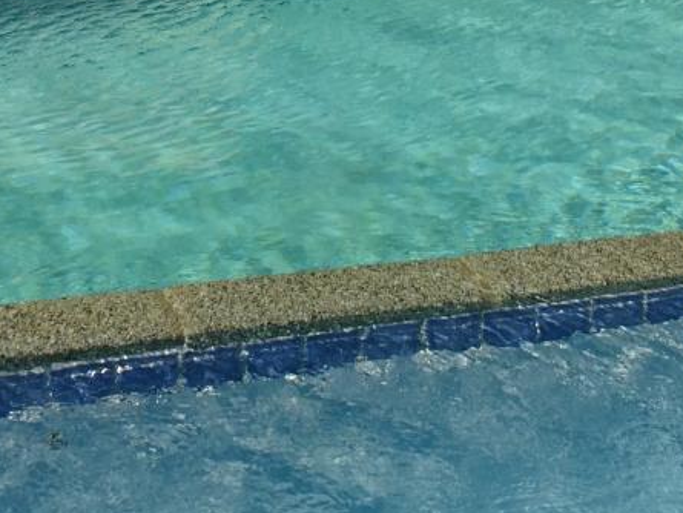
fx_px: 1796
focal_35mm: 91
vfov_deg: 15.1
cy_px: -237
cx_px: 451
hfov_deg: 21.5
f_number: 3.5
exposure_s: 1/640
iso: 80
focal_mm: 4.6
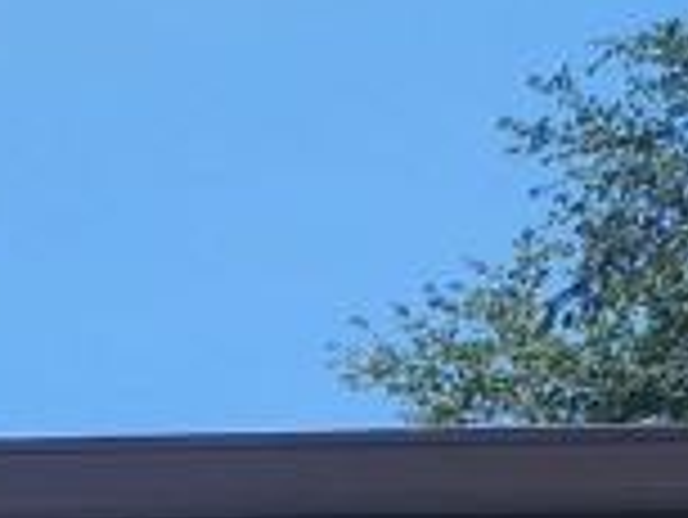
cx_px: -1286
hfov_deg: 10.0
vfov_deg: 8.3
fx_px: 3063
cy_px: 1486
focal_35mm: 154
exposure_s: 1/1167
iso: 20
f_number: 1.8
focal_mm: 5.4
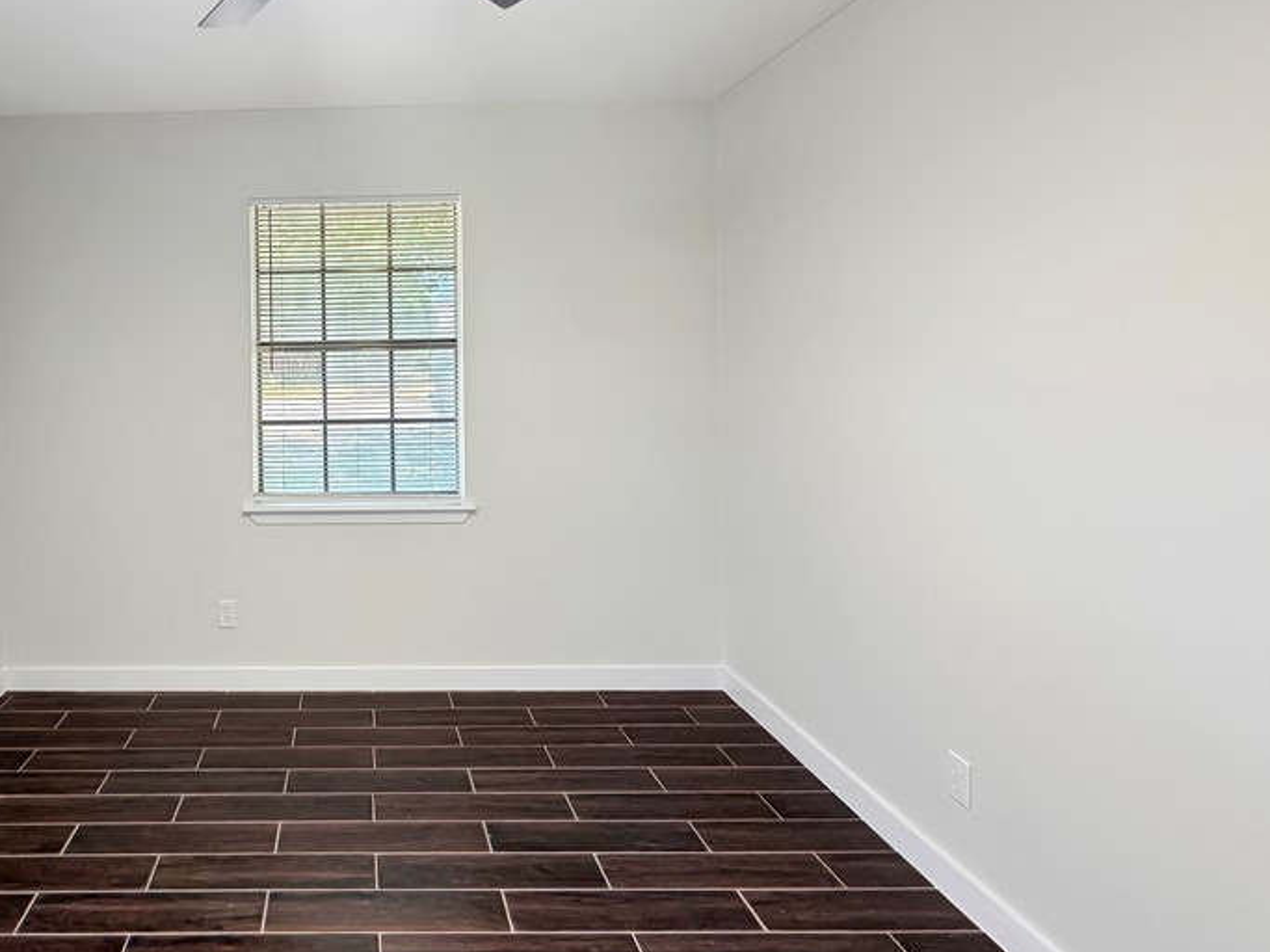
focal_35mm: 21
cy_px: 363
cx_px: 342
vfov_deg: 62.6
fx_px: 770
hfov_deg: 74.2
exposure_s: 1/83
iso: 320
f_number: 2.2
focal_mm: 2.22
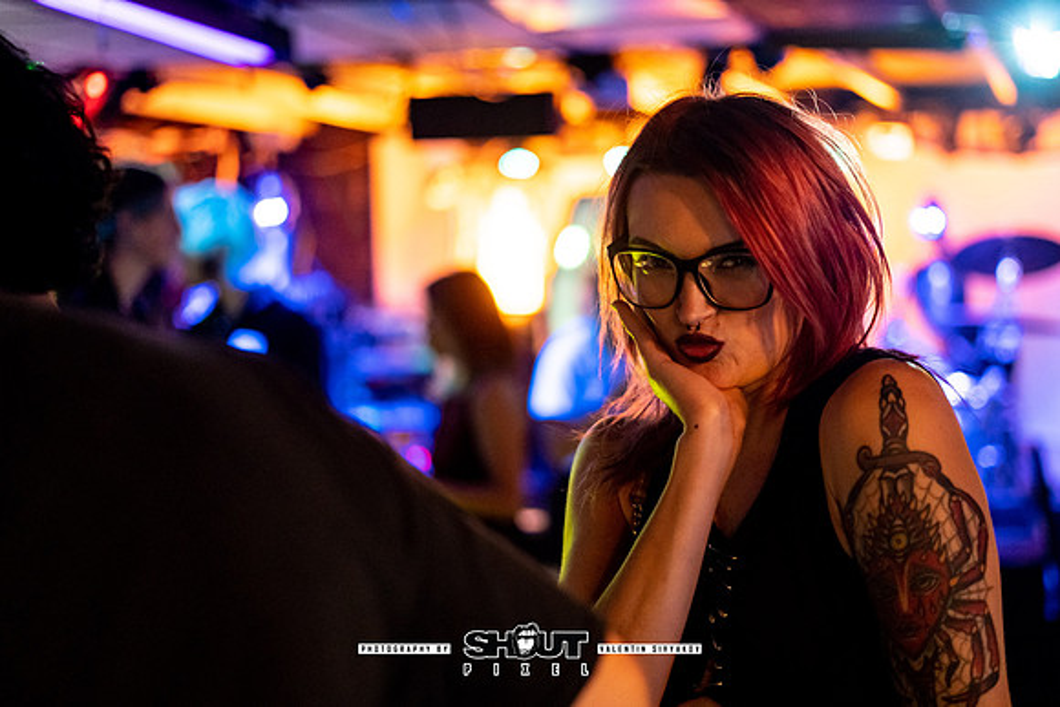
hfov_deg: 33.7
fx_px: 1747
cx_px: 583
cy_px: 312
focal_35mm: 59
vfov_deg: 22.9
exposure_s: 1/125
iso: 2500
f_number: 1.8
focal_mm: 50
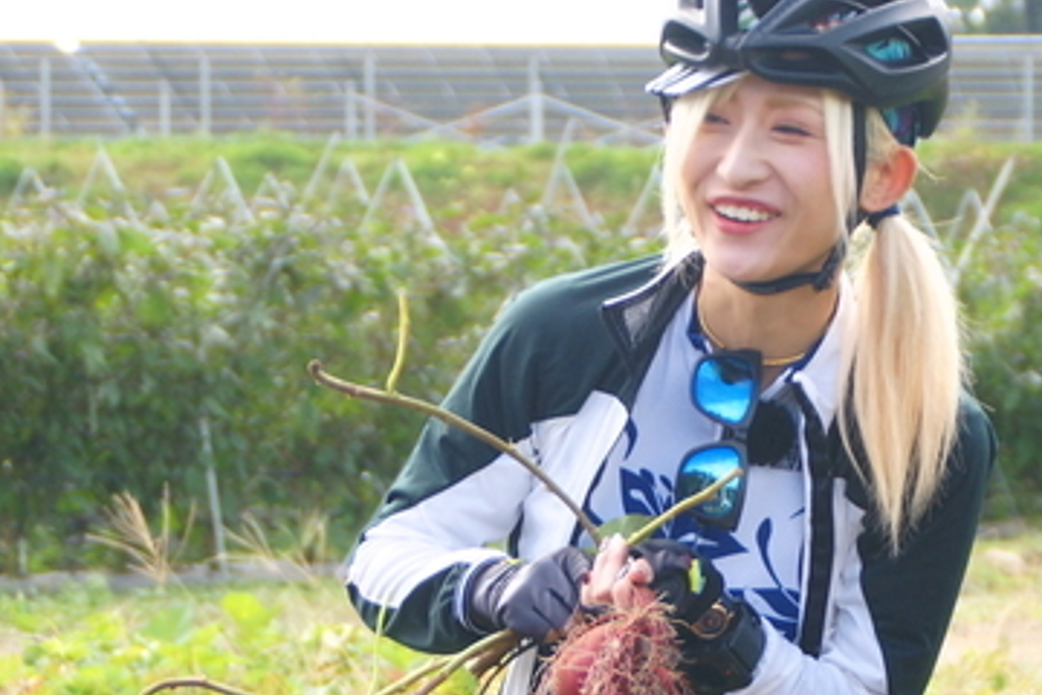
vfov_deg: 5.9
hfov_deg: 8.8
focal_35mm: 234
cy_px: 528
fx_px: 6785
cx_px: 900
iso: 200
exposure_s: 1/200
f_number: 5
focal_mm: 55
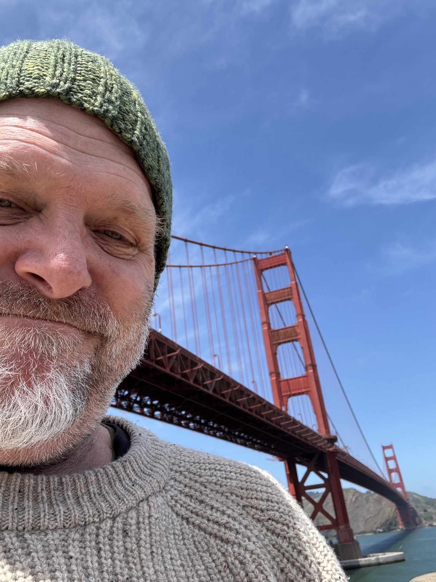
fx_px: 504
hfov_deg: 46.8
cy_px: 291
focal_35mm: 30
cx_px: 218
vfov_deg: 60.0
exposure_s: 1/761
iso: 25
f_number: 1.9
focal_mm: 2.7
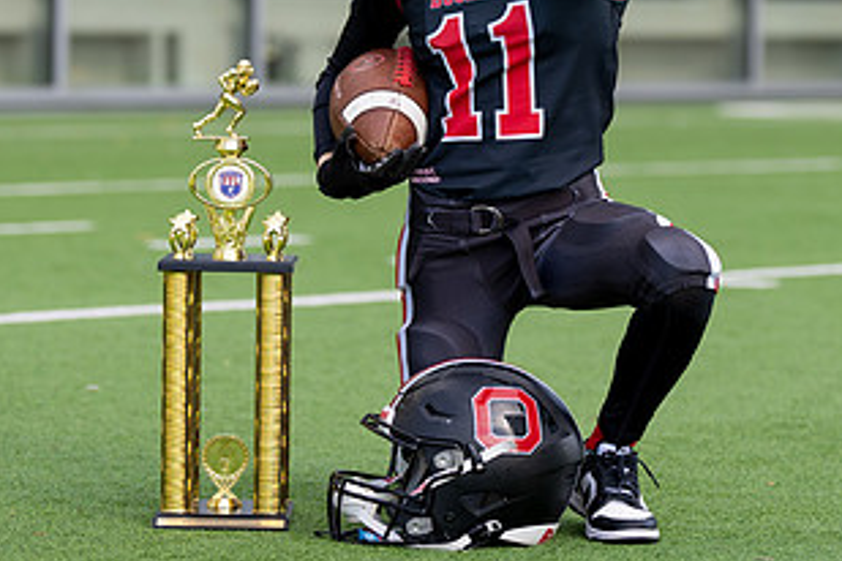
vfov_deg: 7.2
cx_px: 474
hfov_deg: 10.8
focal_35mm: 190
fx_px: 4444
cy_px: 91
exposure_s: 1/400
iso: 100
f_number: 2.8
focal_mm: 98
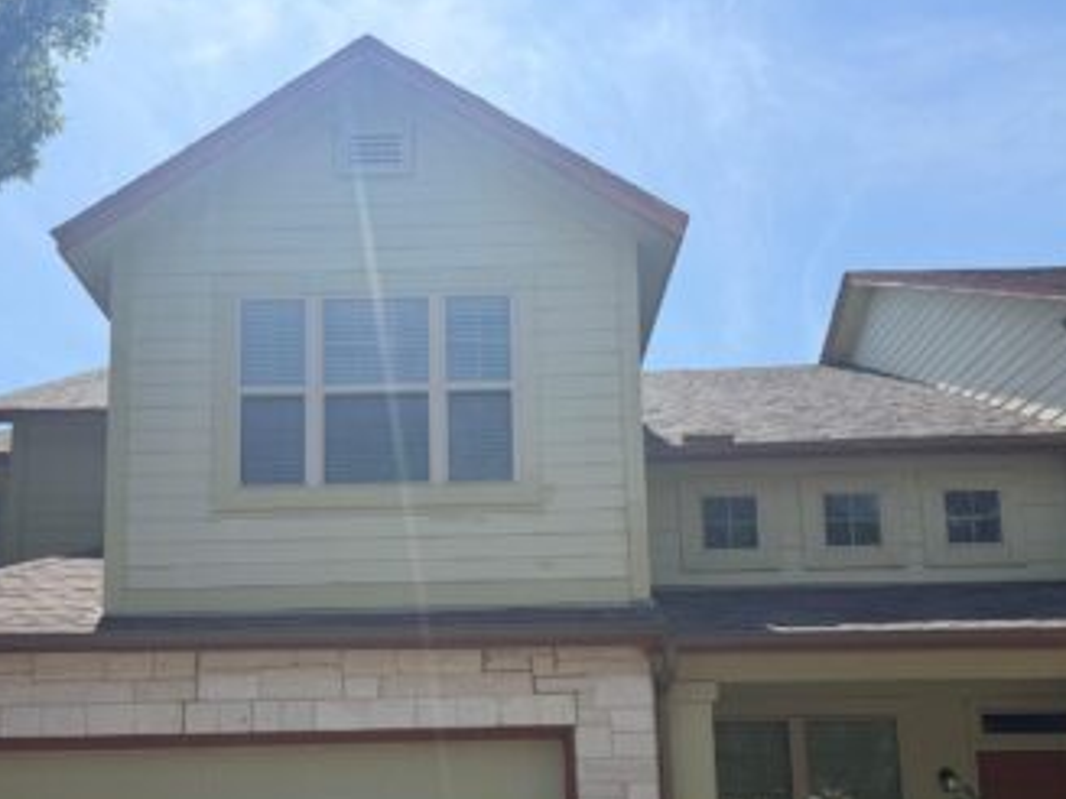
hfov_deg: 47.7
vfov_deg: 35.9
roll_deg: +0.8
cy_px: 611
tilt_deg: +10.1
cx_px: 463
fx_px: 1201
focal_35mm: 39
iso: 80
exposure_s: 1/4975
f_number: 1.78
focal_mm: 6.76
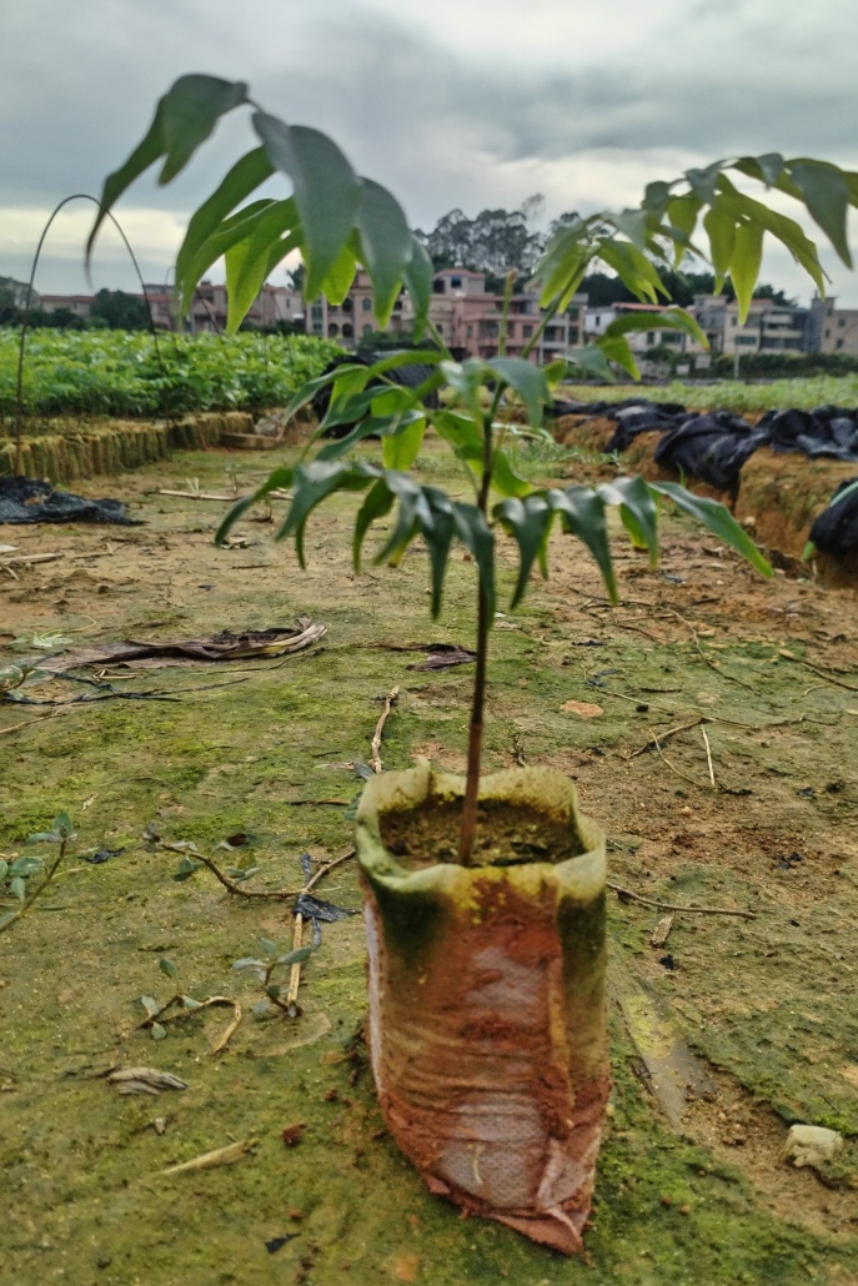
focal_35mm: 28
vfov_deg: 65.5
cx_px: 461
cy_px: 624
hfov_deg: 46.4
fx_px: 1001
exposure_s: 1/649
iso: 67
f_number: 1.8
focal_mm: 4.26
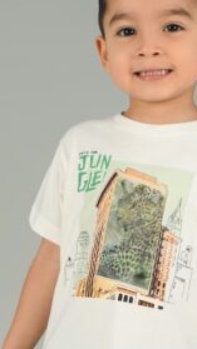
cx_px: 133
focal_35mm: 150
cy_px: 323
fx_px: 1393
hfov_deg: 8.1
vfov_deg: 14.2
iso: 200
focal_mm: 50
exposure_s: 1/200
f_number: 2.8
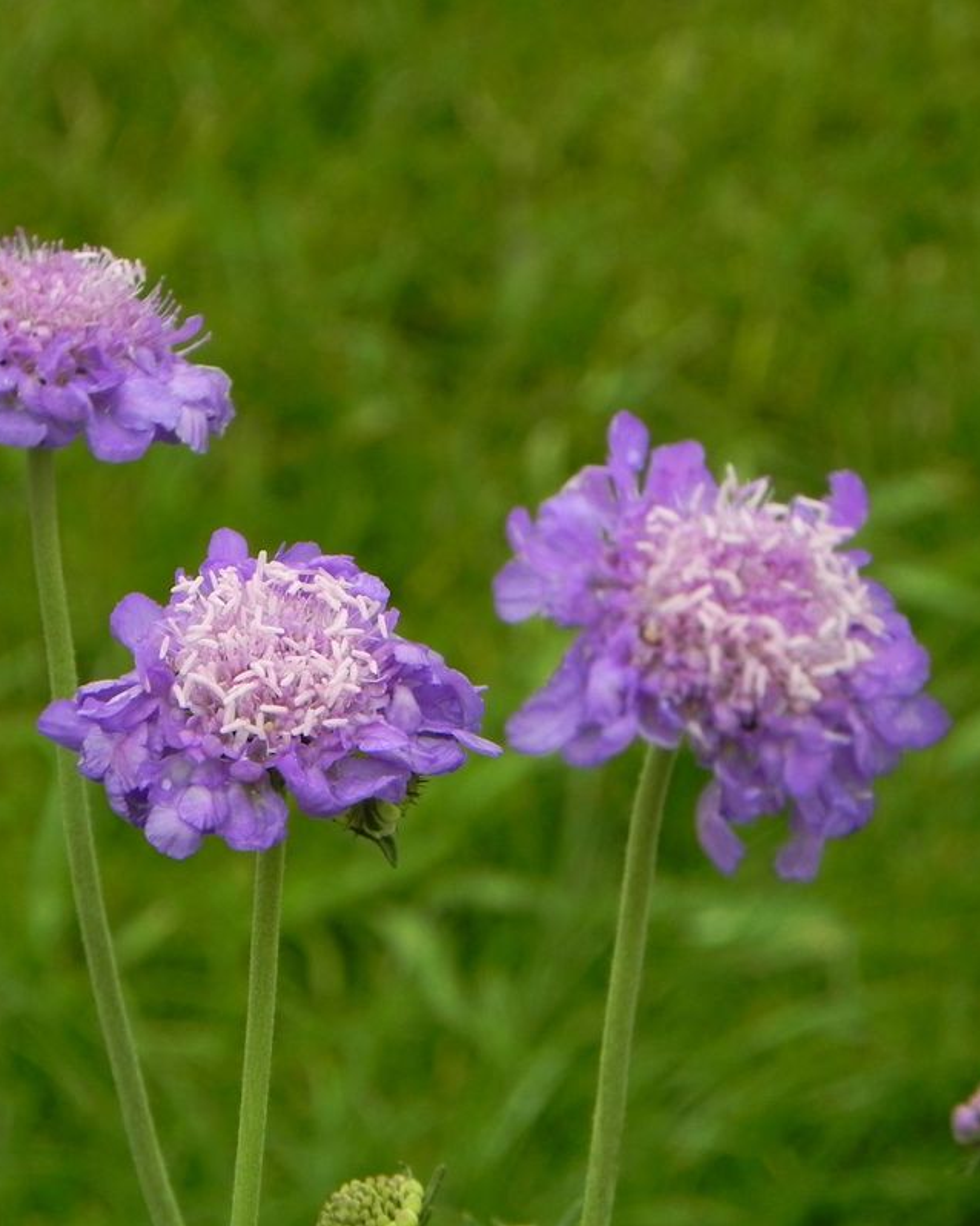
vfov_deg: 3.9
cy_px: 613
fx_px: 17844
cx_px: 293
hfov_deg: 3.1
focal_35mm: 492
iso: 160
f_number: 5
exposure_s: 1/100
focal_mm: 67.2
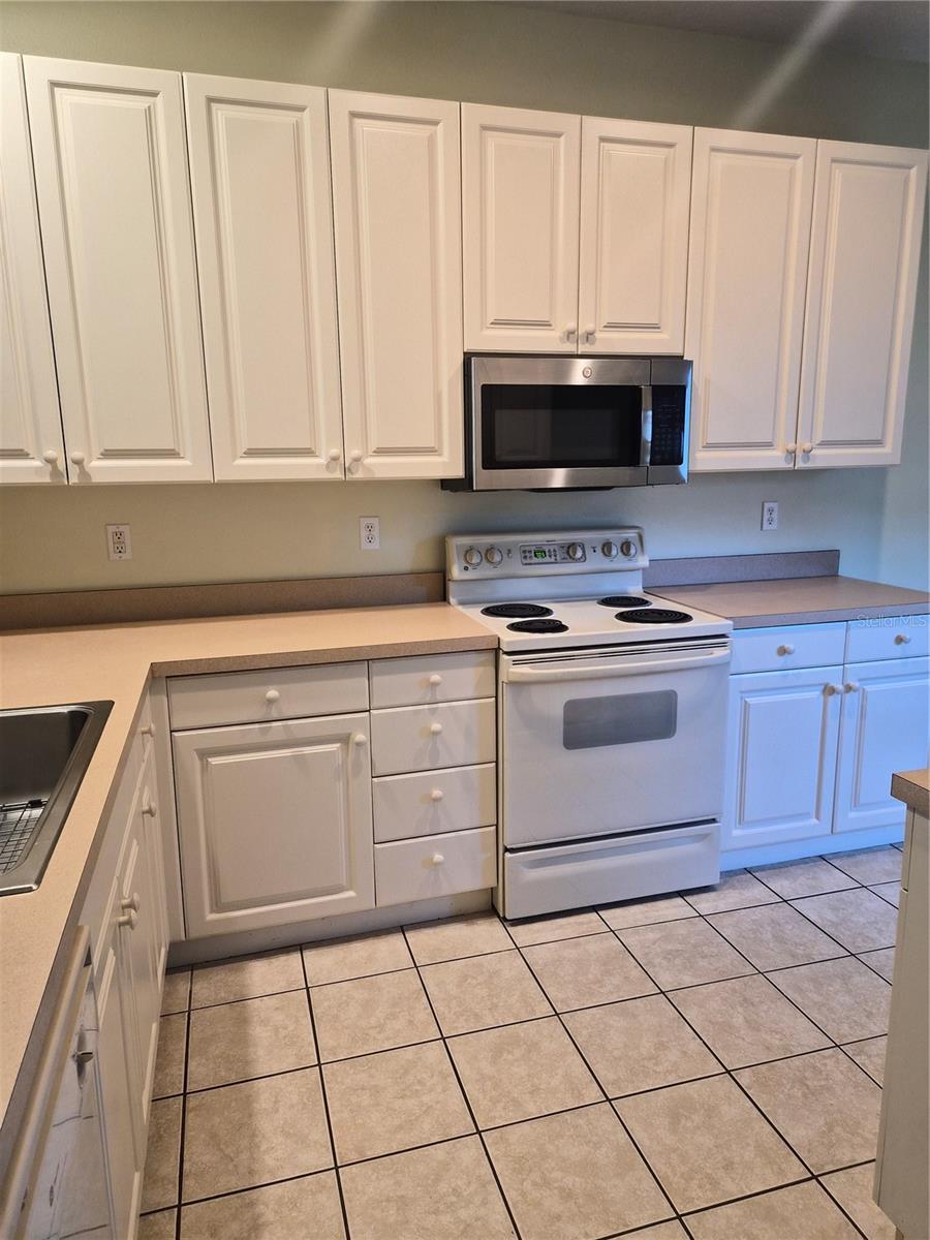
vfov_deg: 73.9
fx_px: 824
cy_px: 620
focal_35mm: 23
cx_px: 465
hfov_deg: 58.9
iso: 320
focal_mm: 5.4
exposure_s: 1/120
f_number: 1.8
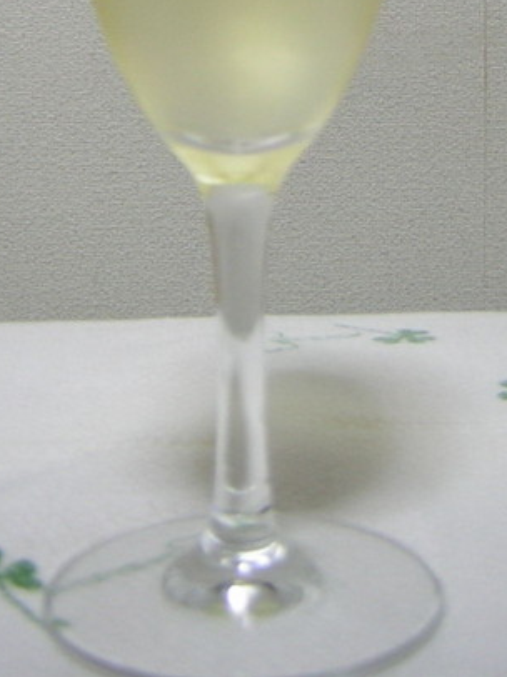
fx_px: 1388
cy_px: 47
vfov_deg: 26.4
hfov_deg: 20.7
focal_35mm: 71
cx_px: 265
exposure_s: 1/8.3
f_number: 2.6
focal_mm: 4.7
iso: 50
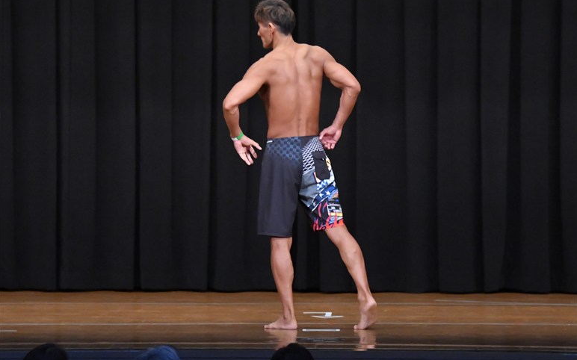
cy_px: 173
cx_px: 289
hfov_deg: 9.5
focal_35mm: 222
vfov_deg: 5.9
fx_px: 3490
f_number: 5.6
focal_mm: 145
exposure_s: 1/400
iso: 8000
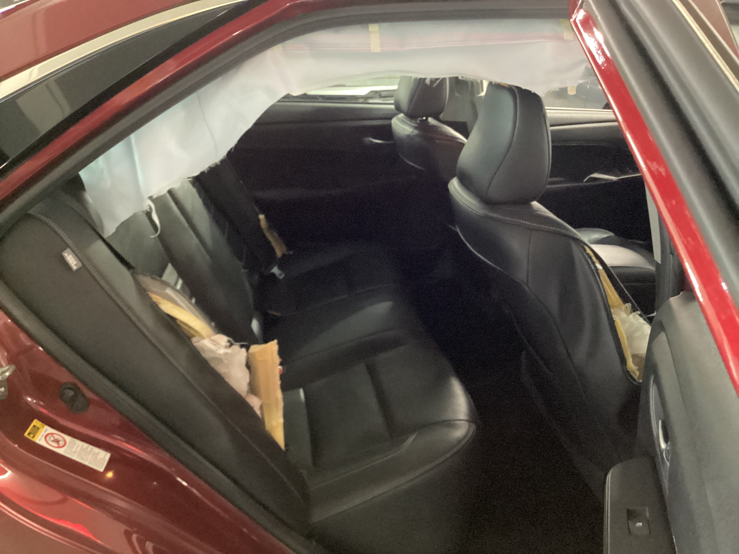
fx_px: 662
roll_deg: -0.5
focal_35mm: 31
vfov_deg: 45.4
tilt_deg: -25.7
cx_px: 370
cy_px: 277
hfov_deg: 58.4
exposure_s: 1/20
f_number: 2.4
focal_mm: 3.3
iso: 640
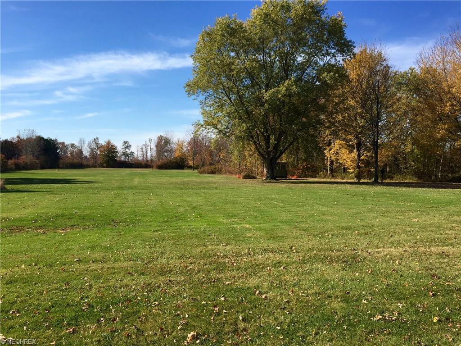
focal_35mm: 29
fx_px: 386
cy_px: 173
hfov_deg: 61.7
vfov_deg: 48.2
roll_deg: -0.8
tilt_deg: -1.5
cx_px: 230
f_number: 2.2
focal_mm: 4.15
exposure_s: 1/1721
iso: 32
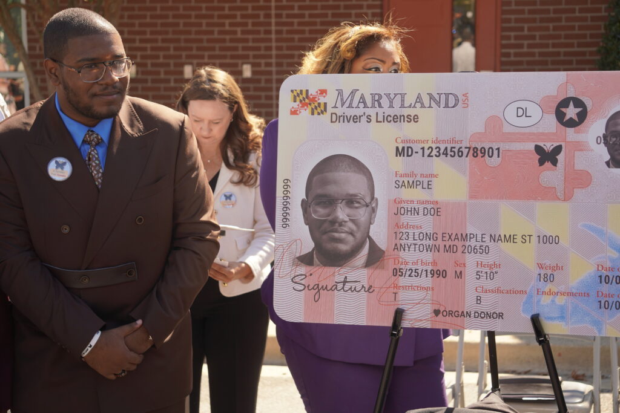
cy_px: 206
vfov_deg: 16.6
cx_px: 310
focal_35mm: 82
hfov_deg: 24.6
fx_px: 1421
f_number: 4.5
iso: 100
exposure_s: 1/250
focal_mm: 55
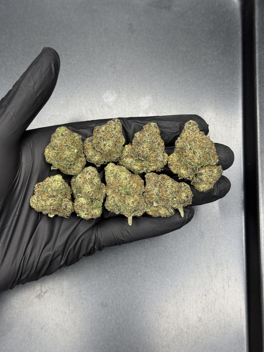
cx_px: 132
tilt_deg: -80.1
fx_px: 488
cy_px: 176
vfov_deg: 39.7
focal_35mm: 48
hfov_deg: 30.3
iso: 100
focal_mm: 6.76
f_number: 1.78
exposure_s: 1/50
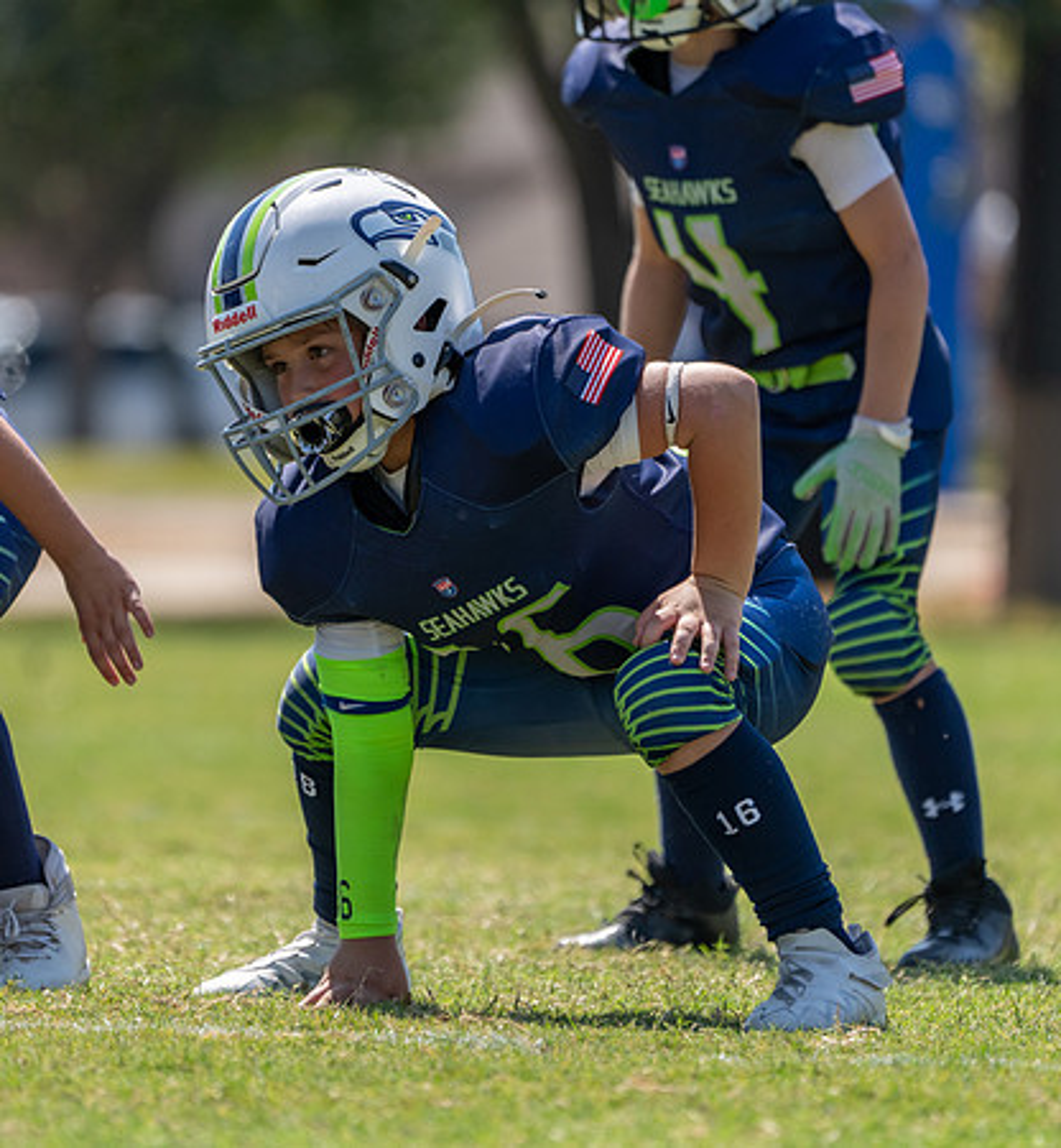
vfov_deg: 3.0
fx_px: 21878
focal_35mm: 606
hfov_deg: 2.8
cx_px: 432
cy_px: 557
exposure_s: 1/1250
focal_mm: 400
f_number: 5.6
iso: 320
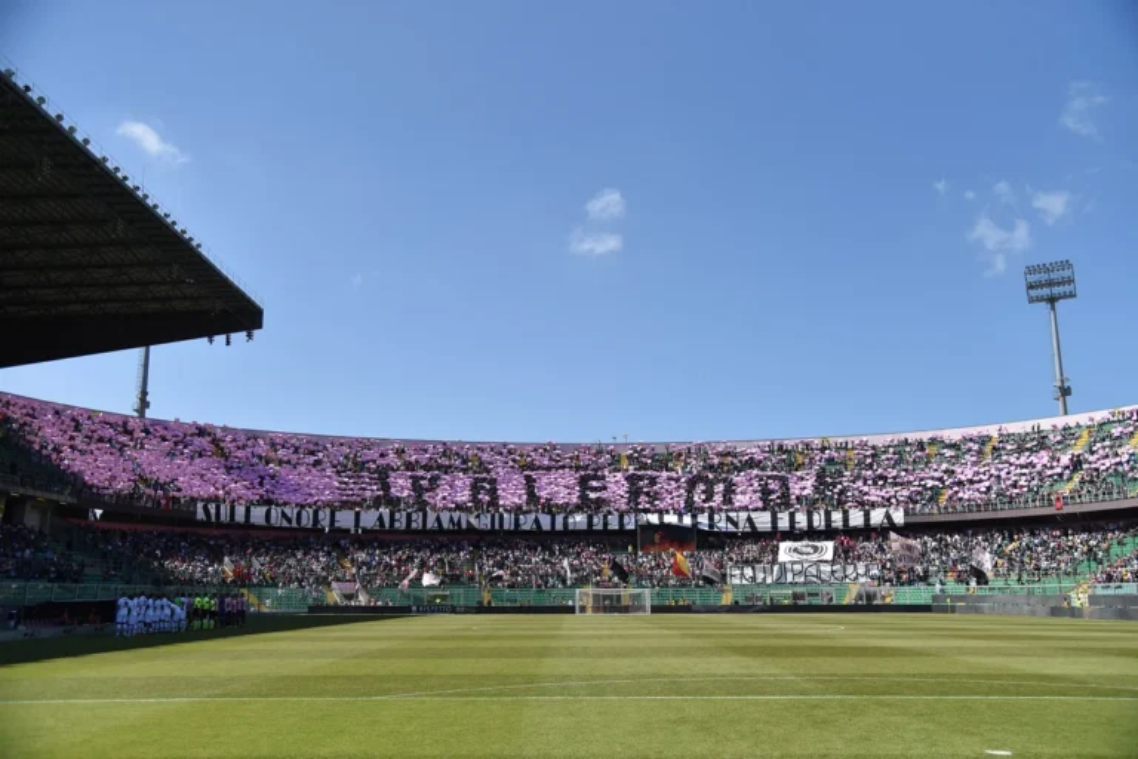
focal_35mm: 31
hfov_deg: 60.3
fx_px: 980
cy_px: 380
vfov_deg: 42.3
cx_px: 569
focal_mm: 31
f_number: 4
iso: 400
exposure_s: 1/5000
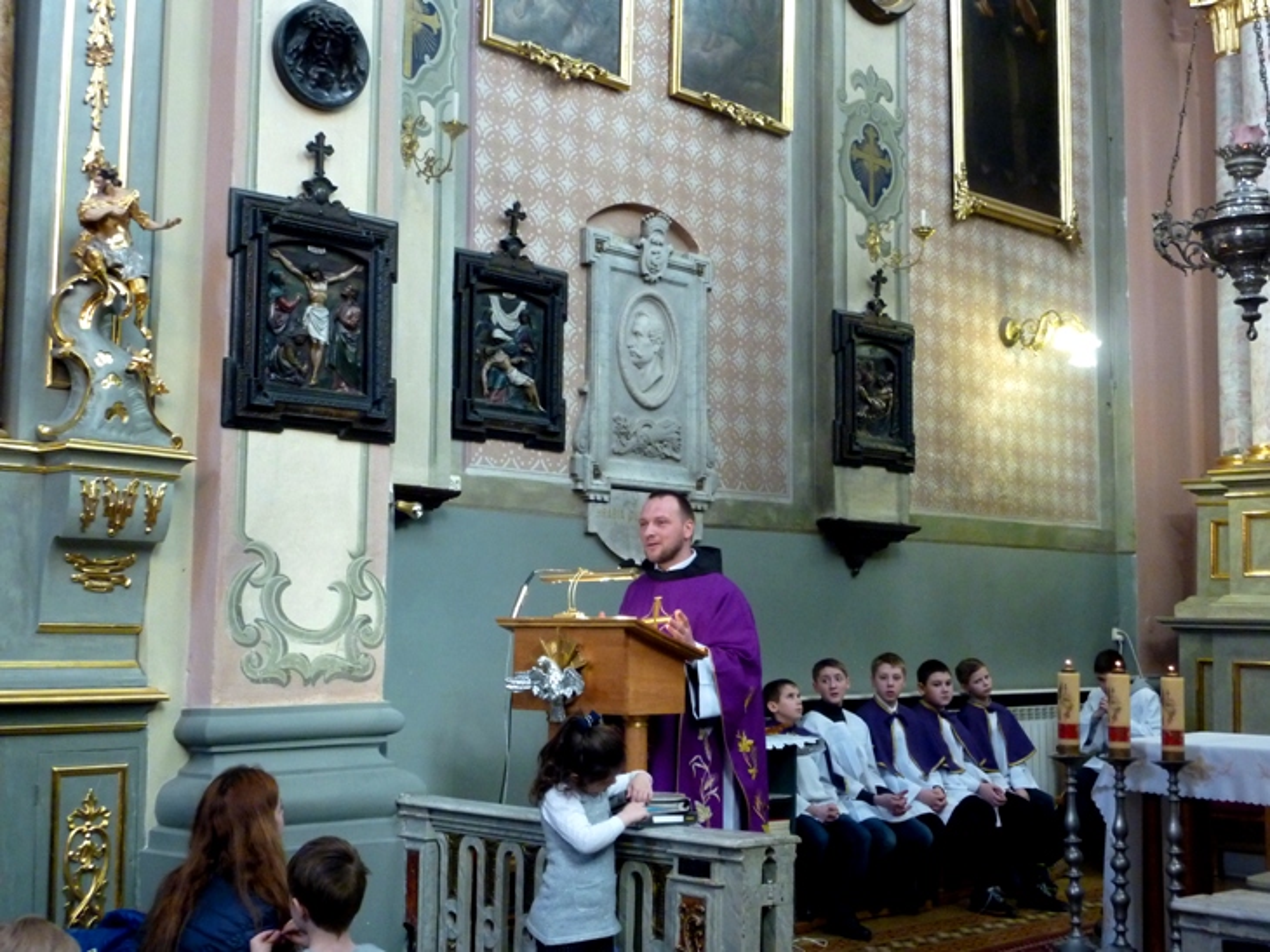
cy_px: 476
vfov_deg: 32.2
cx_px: 635
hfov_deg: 42.1
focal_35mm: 45
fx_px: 1650
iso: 400
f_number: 3.7
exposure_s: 1/20
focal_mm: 7.3
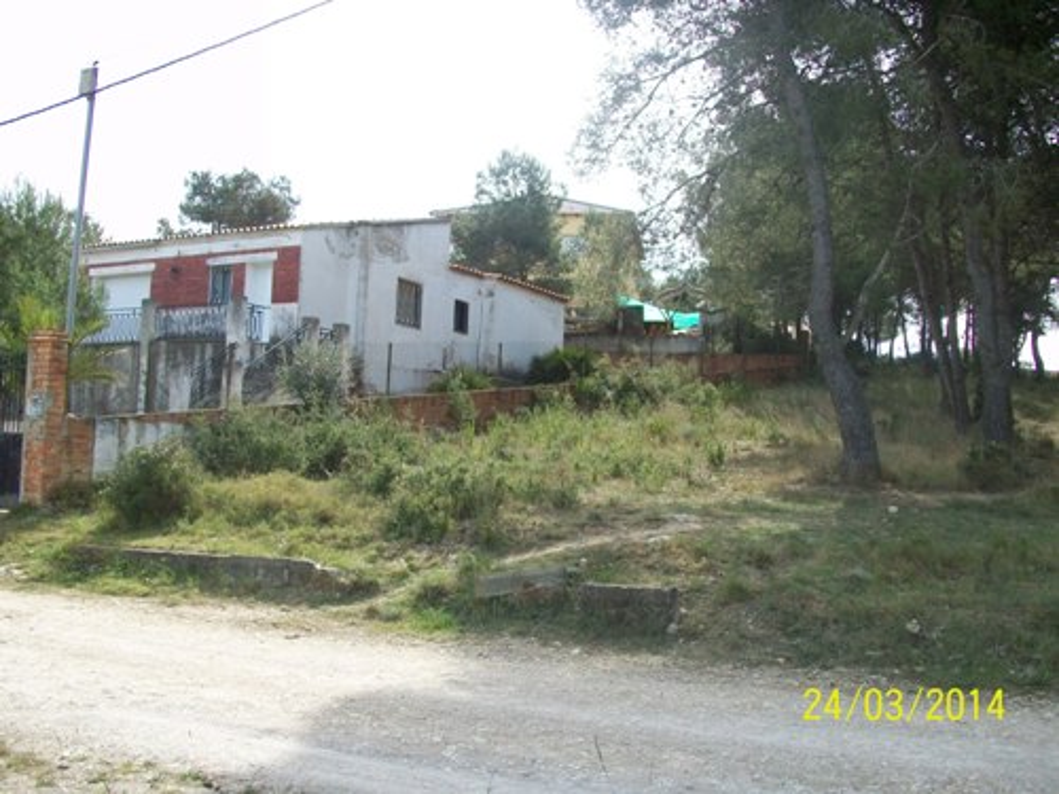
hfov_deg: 54.0
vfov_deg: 41.8
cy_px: 397
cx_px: 530
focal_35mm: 34
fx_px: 1040
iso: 80
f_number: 2.8
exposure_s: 1/500
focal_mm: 5.7
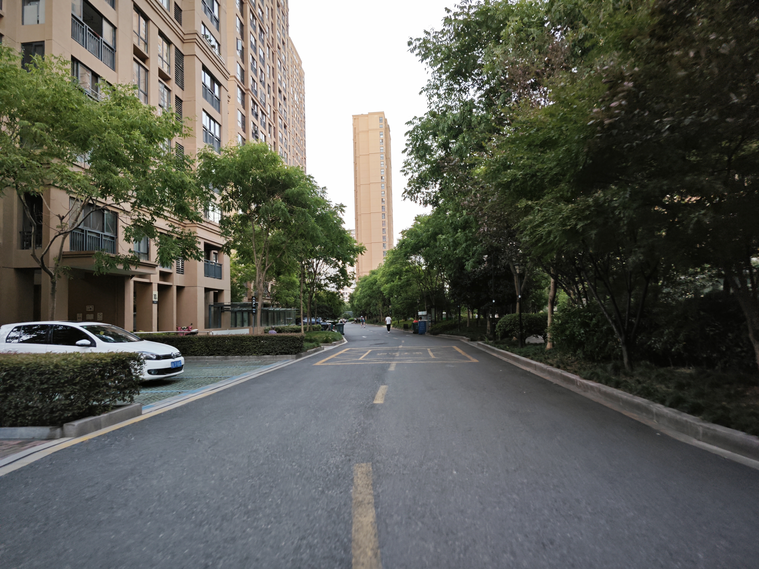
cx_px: 380
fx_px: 504
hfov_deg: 73.9
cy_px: 284
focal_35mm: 23
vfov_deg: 58.9
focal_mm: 5.43
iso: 100
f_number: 1.8
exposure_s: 1/62.6
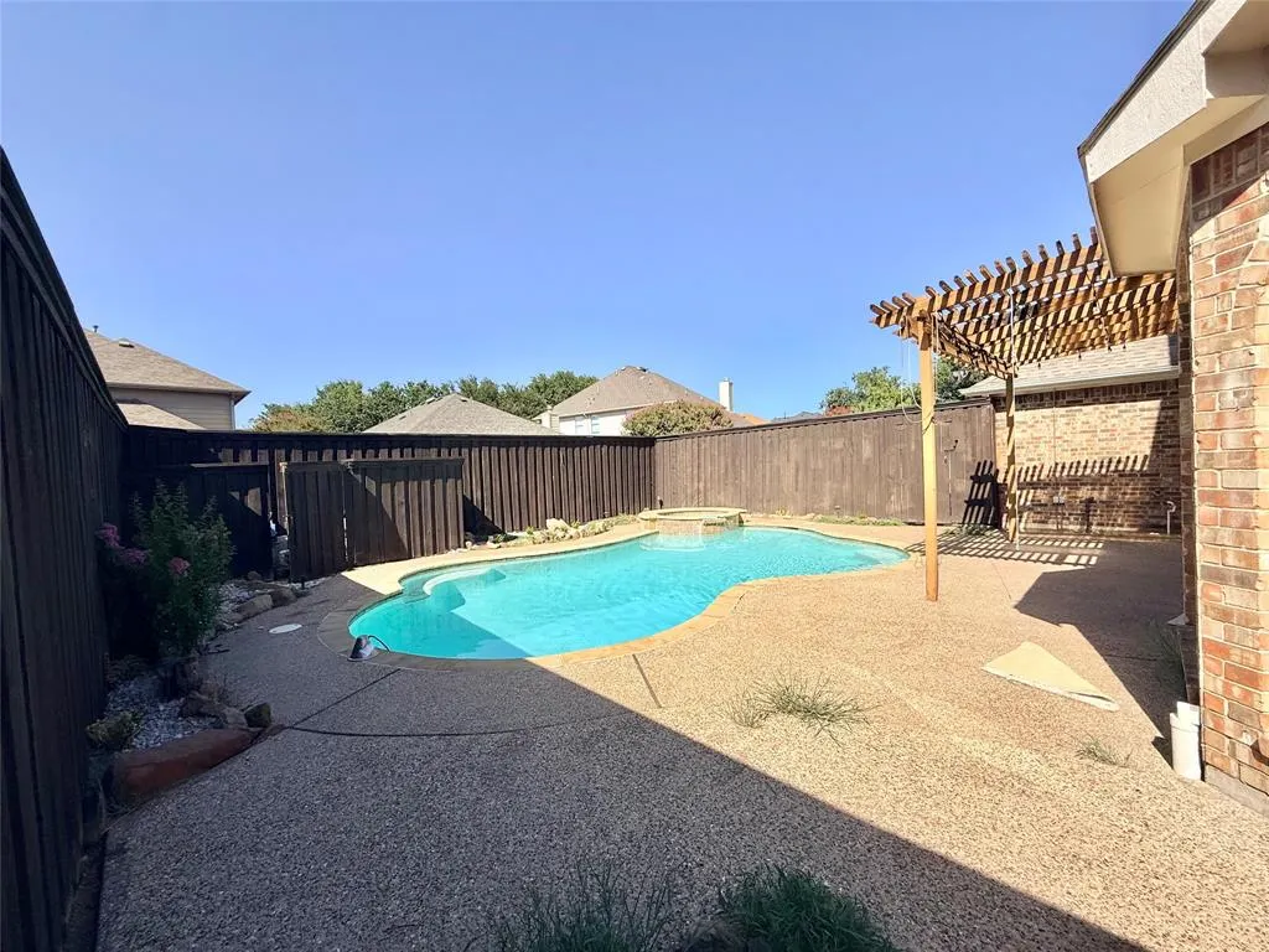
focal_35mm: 14
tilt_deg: +0.0
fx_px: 513
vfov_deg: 85.7
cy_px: 476
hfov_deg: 102.1
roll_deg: +2.3
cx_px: 634
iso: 50
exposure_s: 1/2320
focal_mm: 2.22
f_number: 2.2
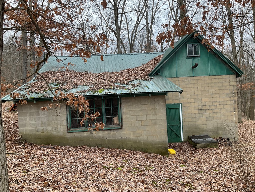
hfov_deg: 61.7
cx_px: 128
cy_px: 96
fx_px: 214
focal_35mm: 29
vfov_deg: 48.2
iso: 25
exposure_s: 1/120
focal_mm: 3
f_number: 1.8
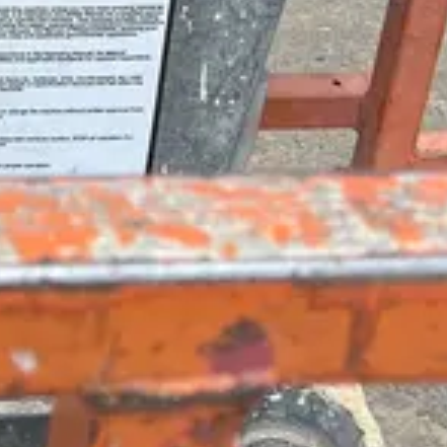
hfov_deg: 14.4
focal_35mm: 115
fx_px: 1680
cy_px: -120
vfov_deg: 14.6
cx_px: -161
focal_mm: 5.1
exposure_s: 1/1802
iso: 50
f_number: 1.6
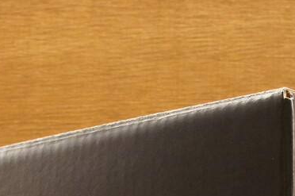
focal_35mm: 102
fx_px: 832
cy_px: 315
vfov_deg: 12.6
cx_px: 265
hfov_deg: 19.7
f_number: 13
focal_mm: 21
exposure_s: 1/20
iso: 1600
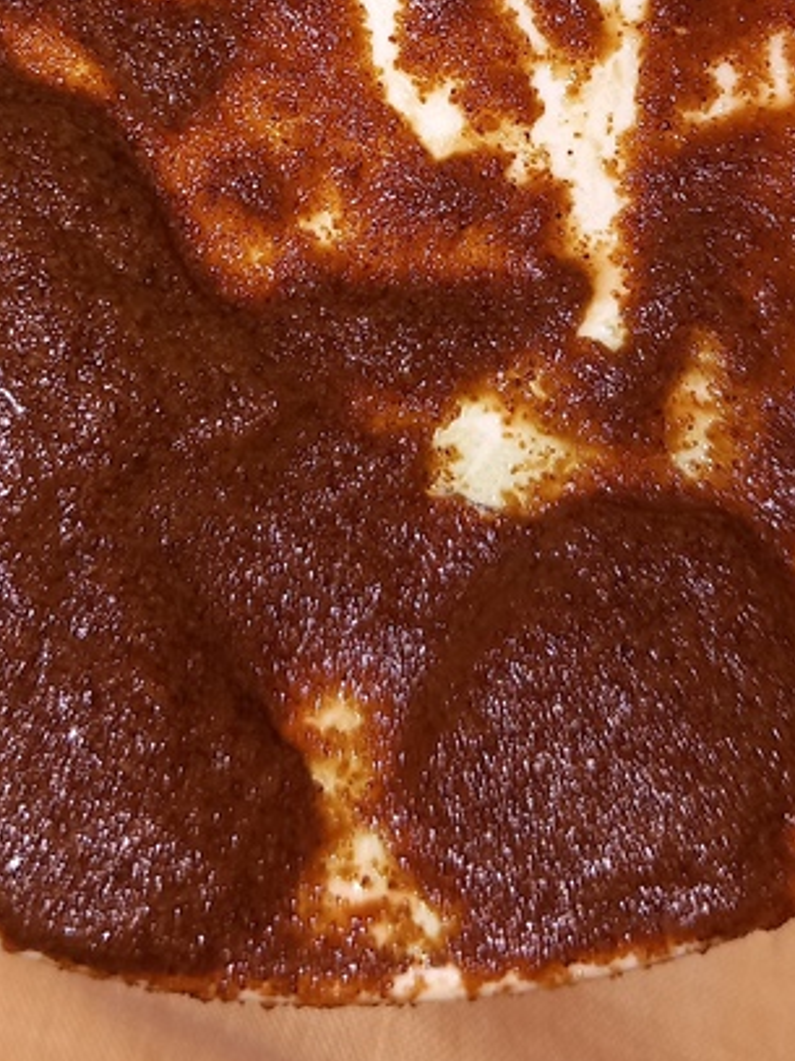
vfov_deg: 29.8
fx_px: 1869
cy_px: 31
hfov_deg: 24.0
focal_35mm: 61
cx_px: 344
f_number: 1.8
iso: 40
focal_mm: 4
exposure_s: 1/100
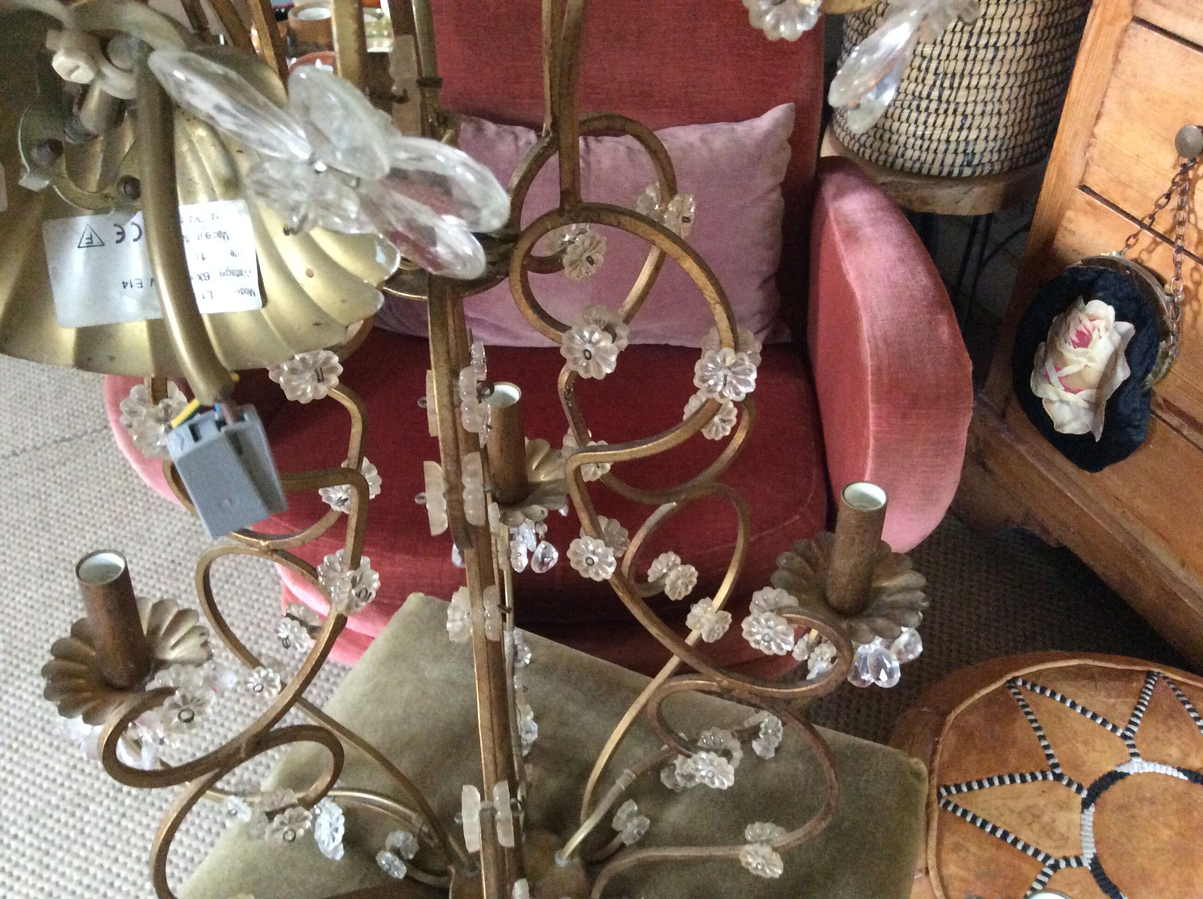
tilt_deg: -41.3
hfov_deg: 56.9
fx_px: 1110
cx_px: 602
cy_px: 450
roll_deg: +1.8
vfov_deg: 44.1
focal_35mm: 32
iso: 400
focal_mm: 3.3
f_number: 2.4
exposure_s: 1/17
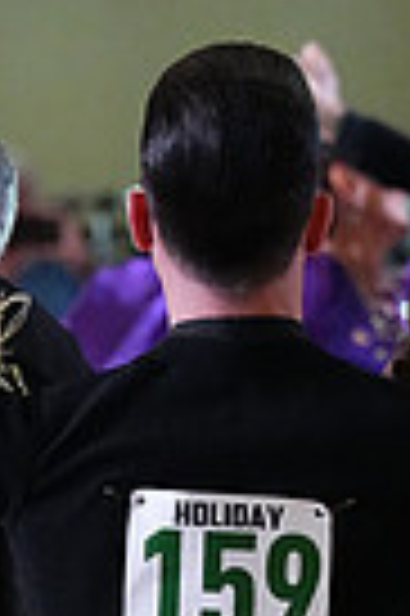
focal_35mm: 724
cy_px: 931
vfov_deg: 2.8
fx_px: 12399
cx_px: 363
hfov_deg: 1.9
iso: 10000
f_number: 5.6
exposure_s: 1/400
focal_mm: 171
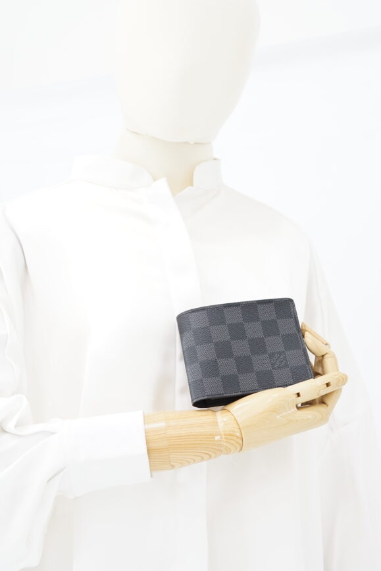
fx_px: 936
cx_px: 172
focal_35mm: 59
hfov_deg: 23.0
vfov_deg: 33.9
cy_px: 269
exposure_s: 1/5
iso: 640
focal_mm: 50
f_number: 6.3
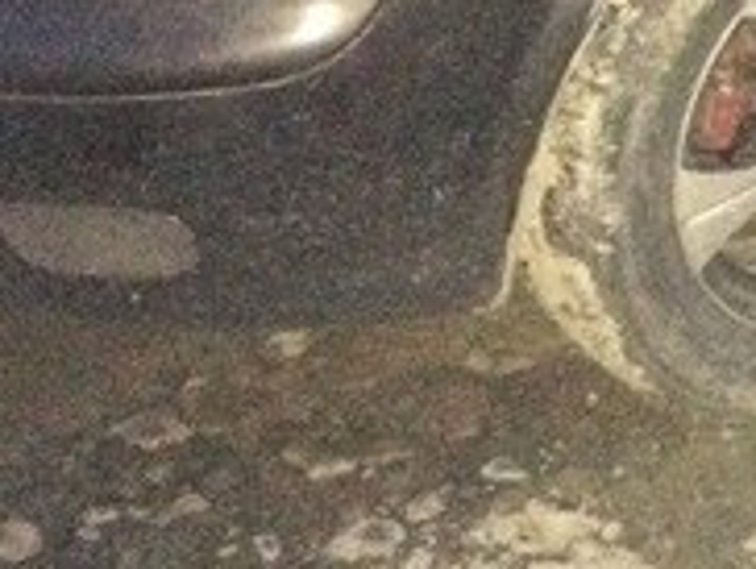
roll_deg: -4.7
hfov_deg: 16.2
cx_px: 1304
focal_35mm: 105
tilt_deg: -13.8
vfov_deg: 13.1
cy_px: -372
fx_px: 2296
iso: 1250
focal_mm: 4.15
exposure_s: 1/17
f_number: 2.2
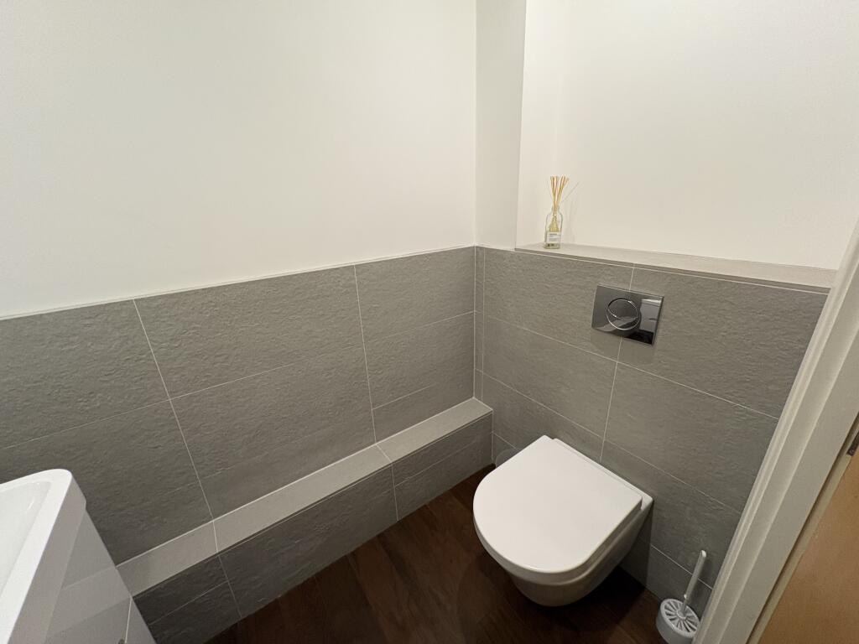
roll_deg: +3.0
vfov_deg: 85.7
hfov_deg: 102.1
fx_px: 347
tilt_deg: -19.8
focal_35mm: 14
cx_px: 430
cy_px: 322
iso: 320
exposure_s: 1/50
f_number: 2.2
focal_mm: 2.22
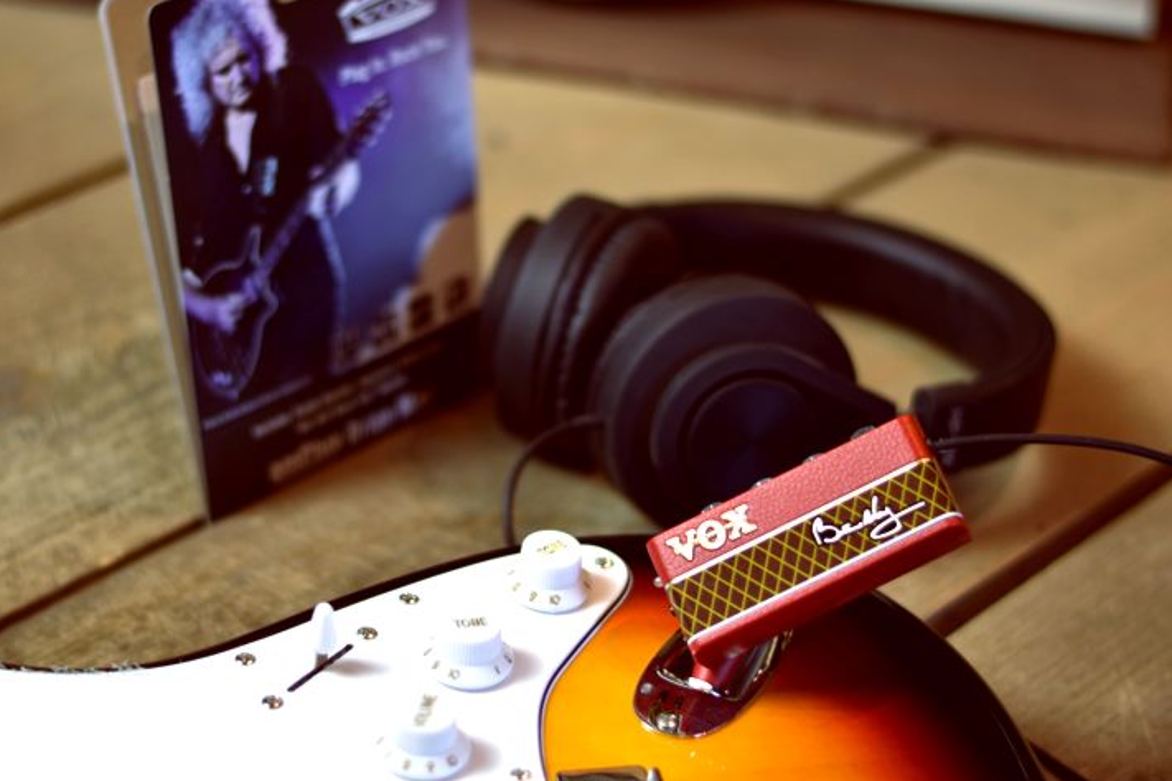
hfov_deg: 23.6
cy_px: 419
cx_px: 502
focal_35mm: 86
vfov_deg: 15.9
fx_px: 2800
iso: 100
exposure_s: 1/30
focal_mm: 50
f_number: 1.8
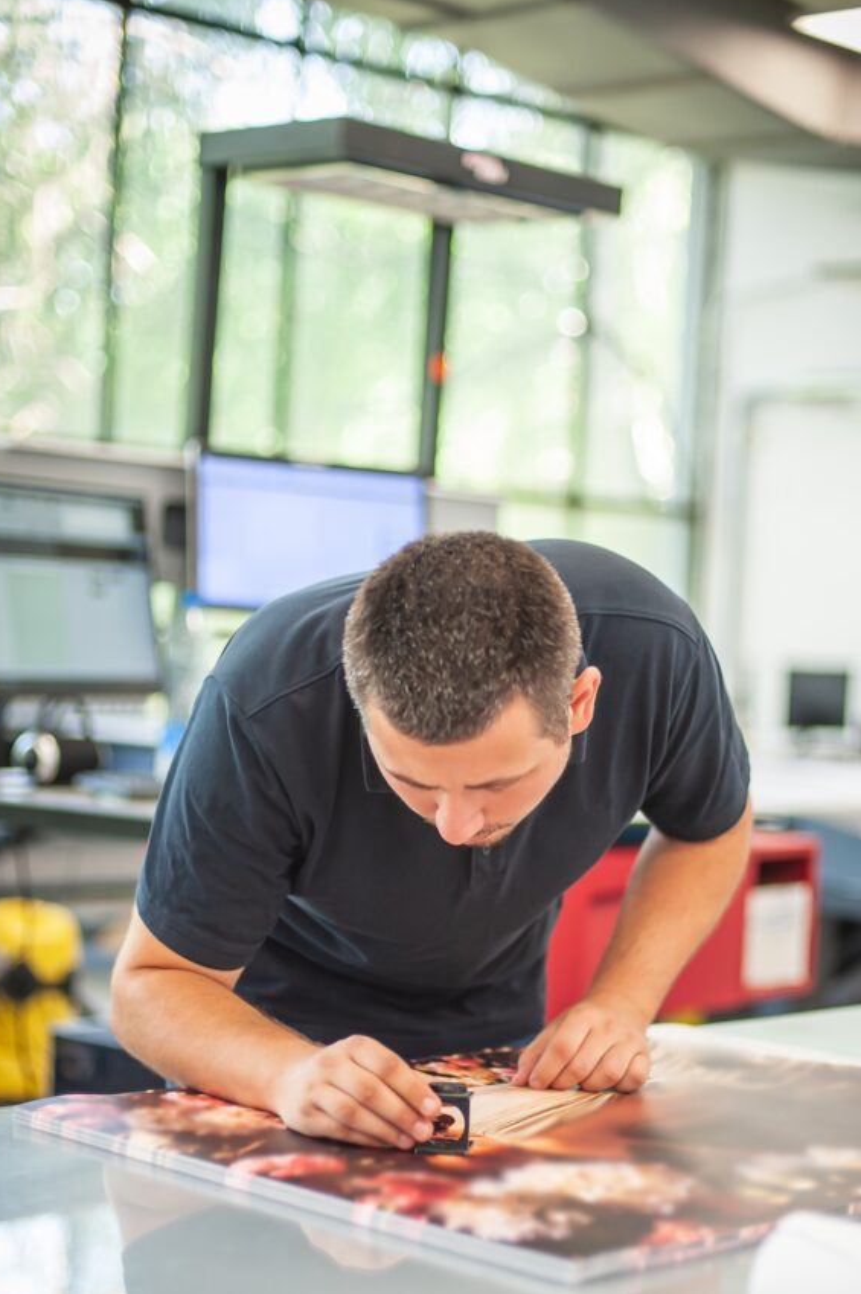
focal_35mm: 68
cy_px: 817
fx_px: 2442
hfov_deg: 20.0
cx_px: 471
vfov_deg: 29.5
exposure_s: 1/400
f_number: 1.8
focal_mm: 50
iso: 800
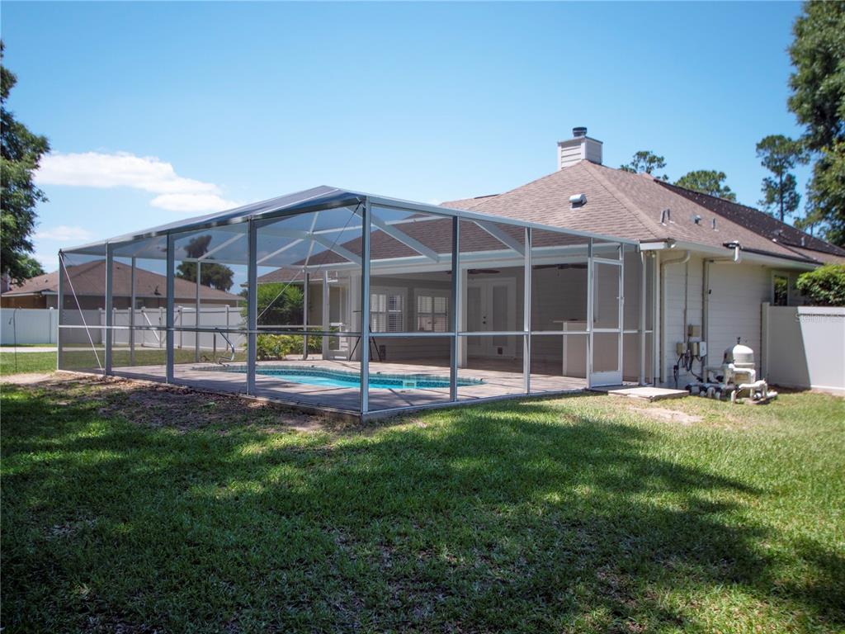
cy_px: 317
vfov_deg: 44.2
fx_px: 781
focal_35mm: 32
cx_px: 422
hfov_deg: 56.8
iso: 200
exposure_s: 1/2000
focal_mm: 16
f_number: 3.2
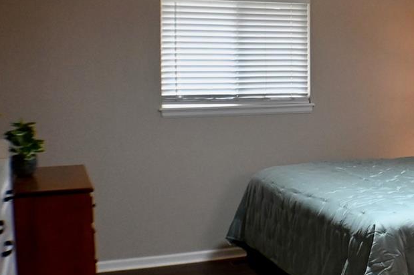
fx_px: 862
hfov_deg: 25.6
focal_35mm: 75
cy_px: 95
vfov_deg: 18.1
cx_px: 416
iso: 2200
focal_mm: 19.5
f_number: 3.8
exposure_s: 1/125
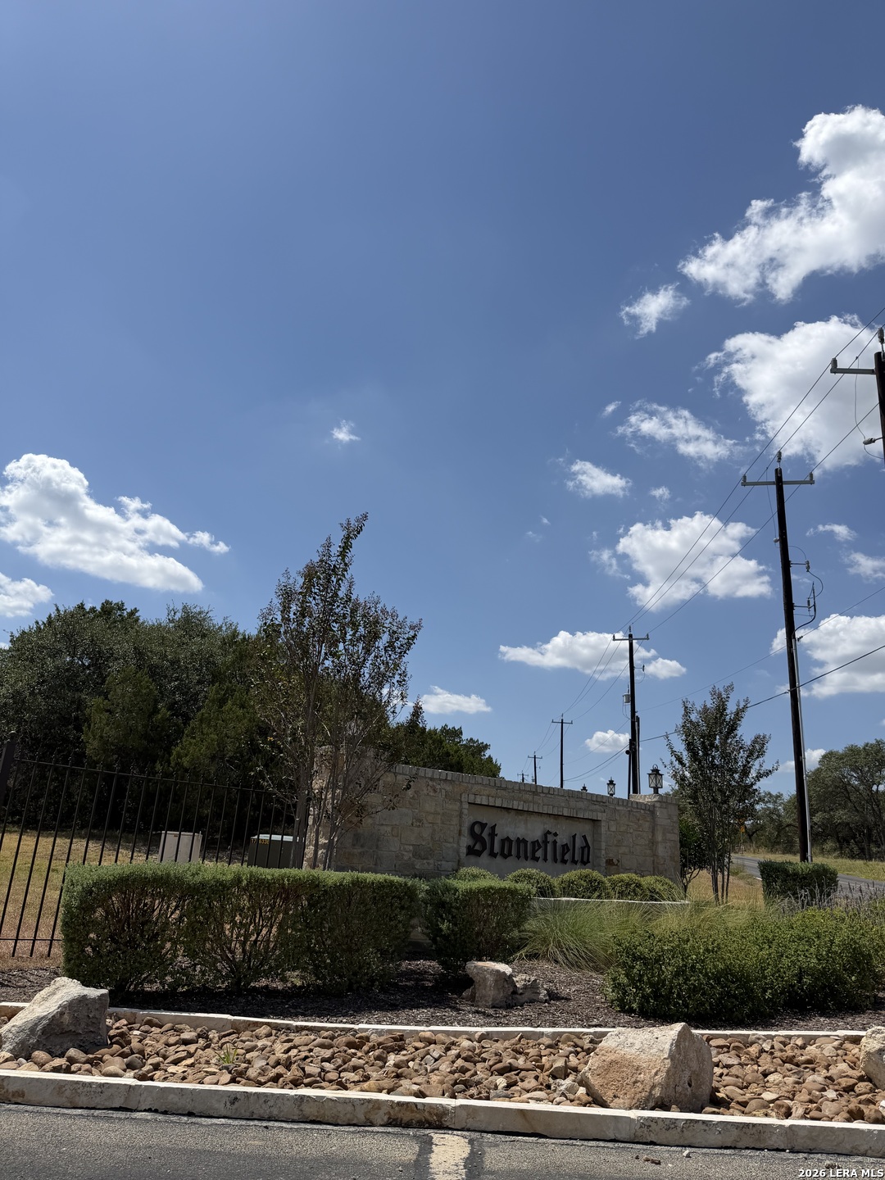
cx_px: 442
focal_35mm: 24
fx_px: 818
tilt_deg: +17.9
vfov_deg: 71.6
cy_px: 590
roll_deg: -3.7
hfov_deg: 56.8
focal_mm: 6.76
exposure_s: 1/8130
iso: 80
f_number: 1.78
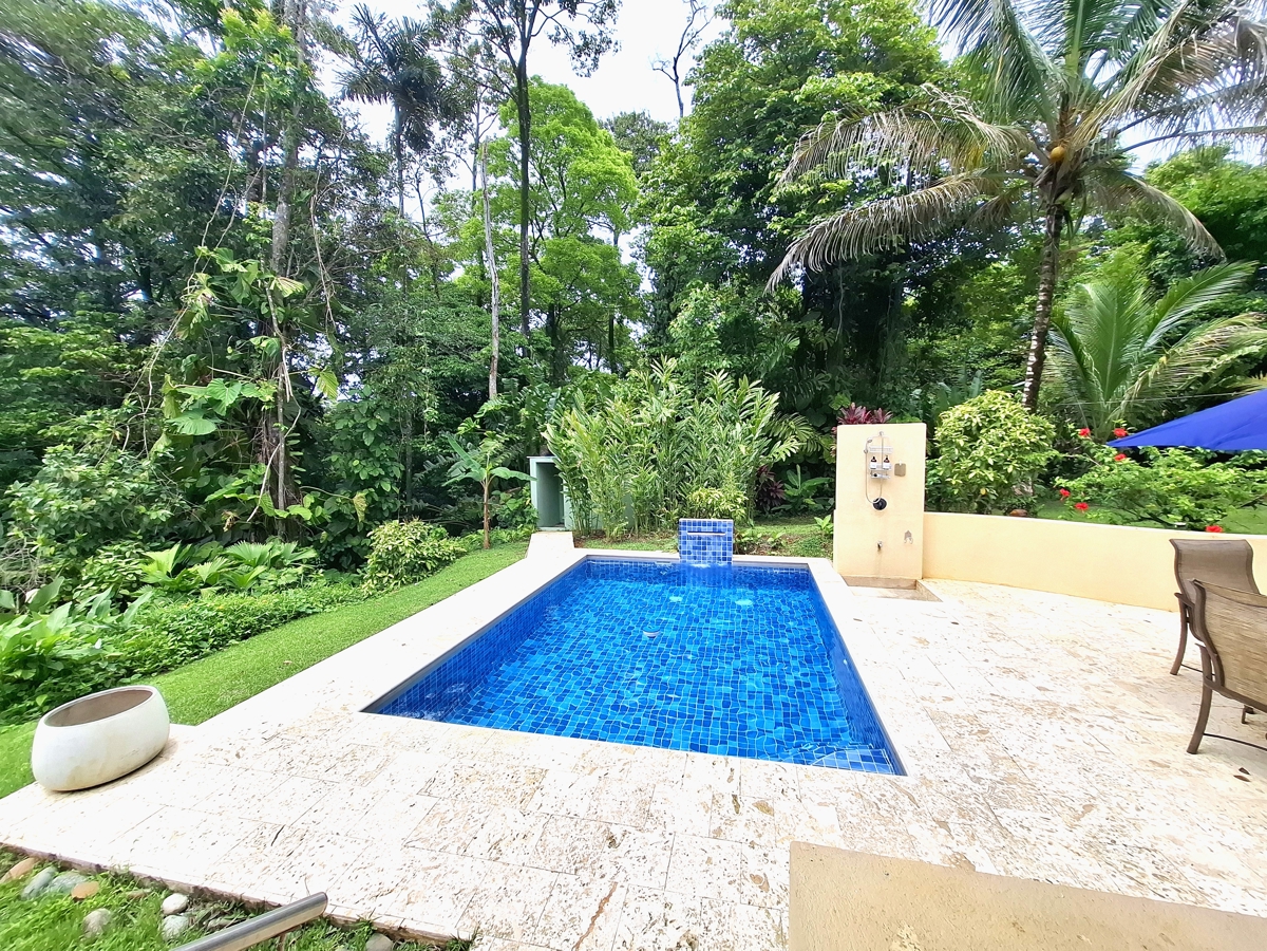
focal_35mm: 13
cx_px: 634
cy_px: 476
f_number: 2.2
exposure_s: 1/782
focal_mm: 1.74
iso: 40
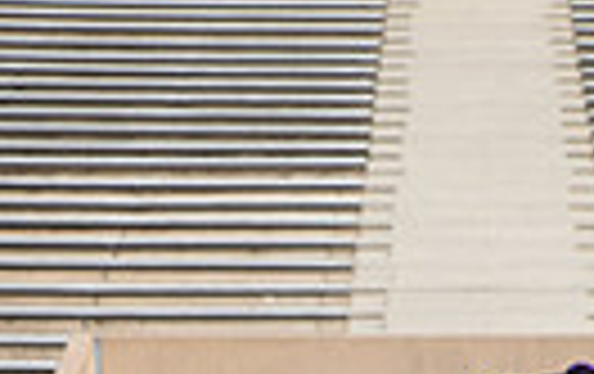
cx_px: 558
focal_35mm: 191
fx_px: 3097
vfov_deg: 6.5
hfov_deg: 10.9
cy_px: 973
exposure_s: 1/320
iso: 160
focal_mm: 55
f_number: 8
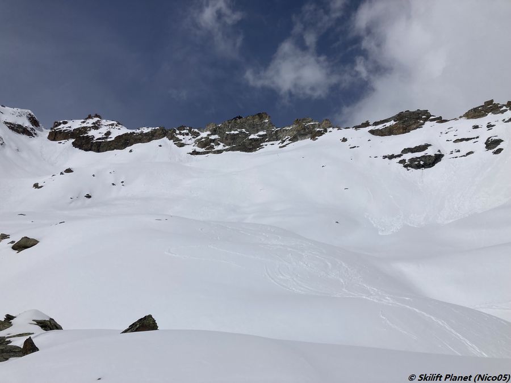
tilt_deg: +19.0
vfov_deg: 49.7
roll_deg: -1.3
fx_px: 413
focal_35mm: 28
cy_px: 192
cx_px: 256
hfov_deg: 63.4
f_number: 1.8
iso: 25
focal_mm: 3.99
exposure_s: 1/24390
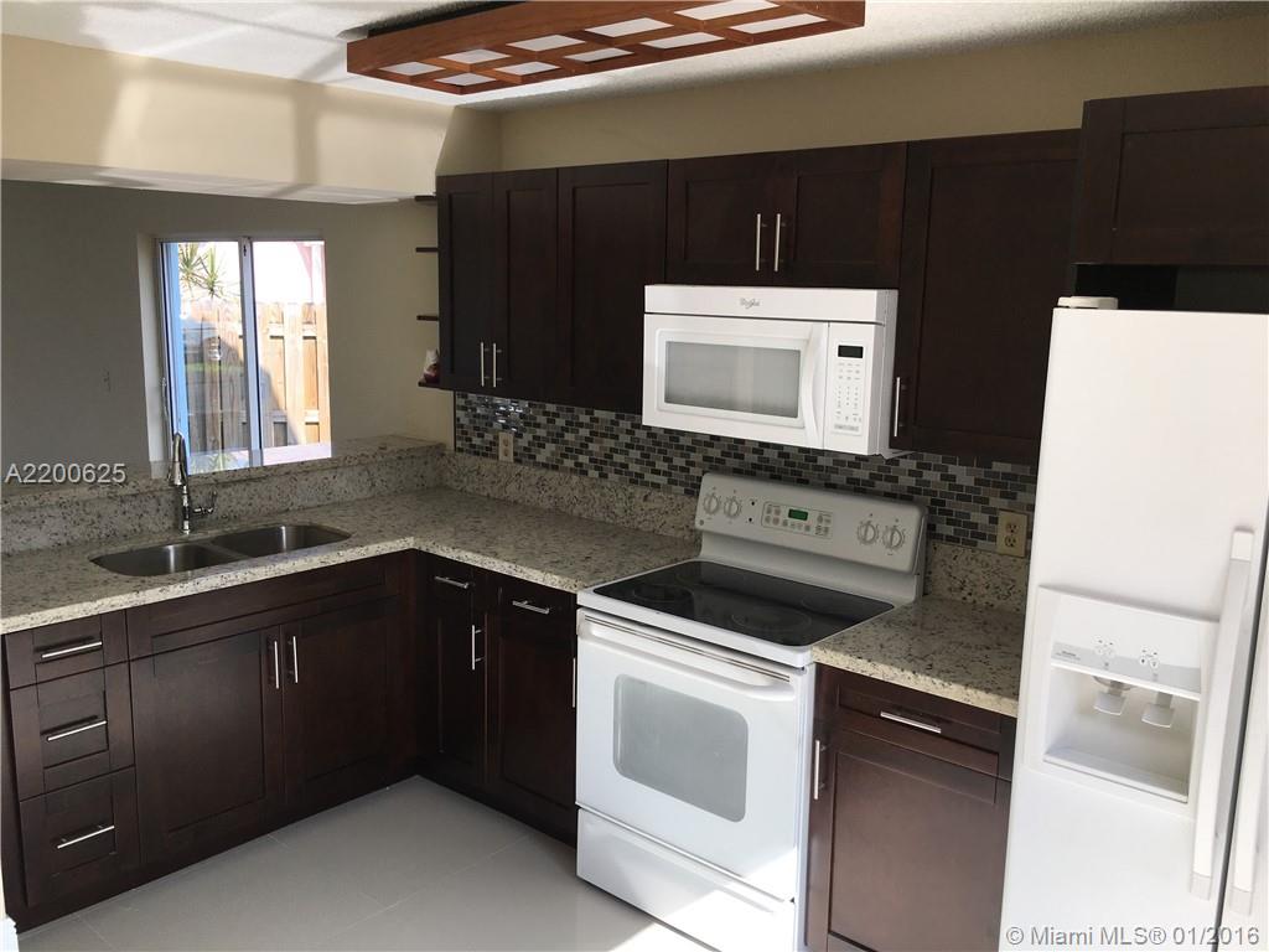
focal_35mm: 29
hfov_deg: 61.7
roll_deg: -1.3
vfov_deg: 48.2
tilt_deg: -9.3
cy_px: 476
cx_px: 634
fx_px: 1063
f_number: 2.2
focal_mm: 4.15
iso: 25
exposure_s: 1/513
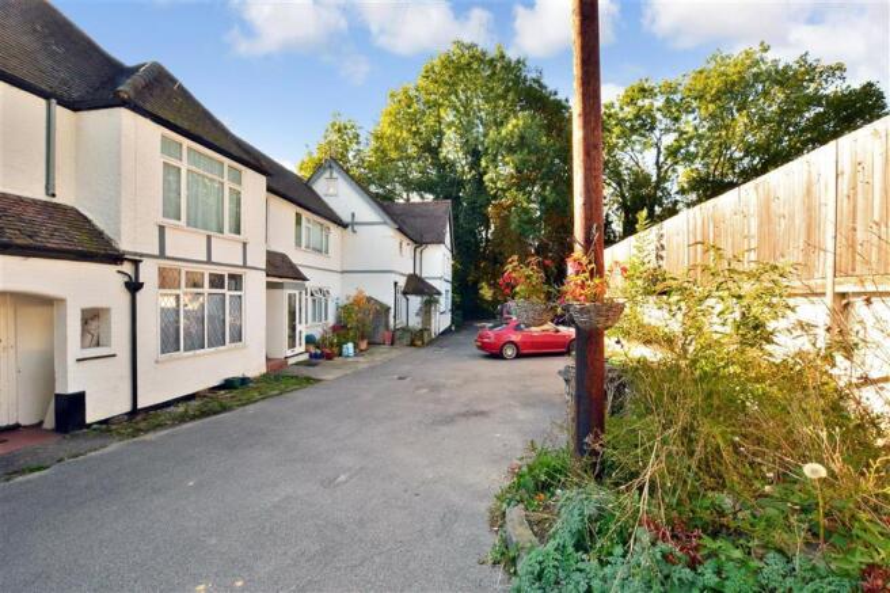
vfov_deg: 77.3
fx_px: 371
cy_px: 296
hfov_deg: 100.4
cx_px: 445
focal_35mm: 15
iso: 640
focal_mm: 10
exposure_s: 1/50
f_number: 18
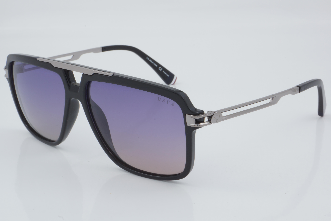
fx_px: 690
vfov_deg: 18.2
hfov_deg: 27.0
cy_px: 110
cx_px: 166
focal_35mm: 75
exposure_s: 1/3
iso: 100
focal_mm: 50
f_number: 32
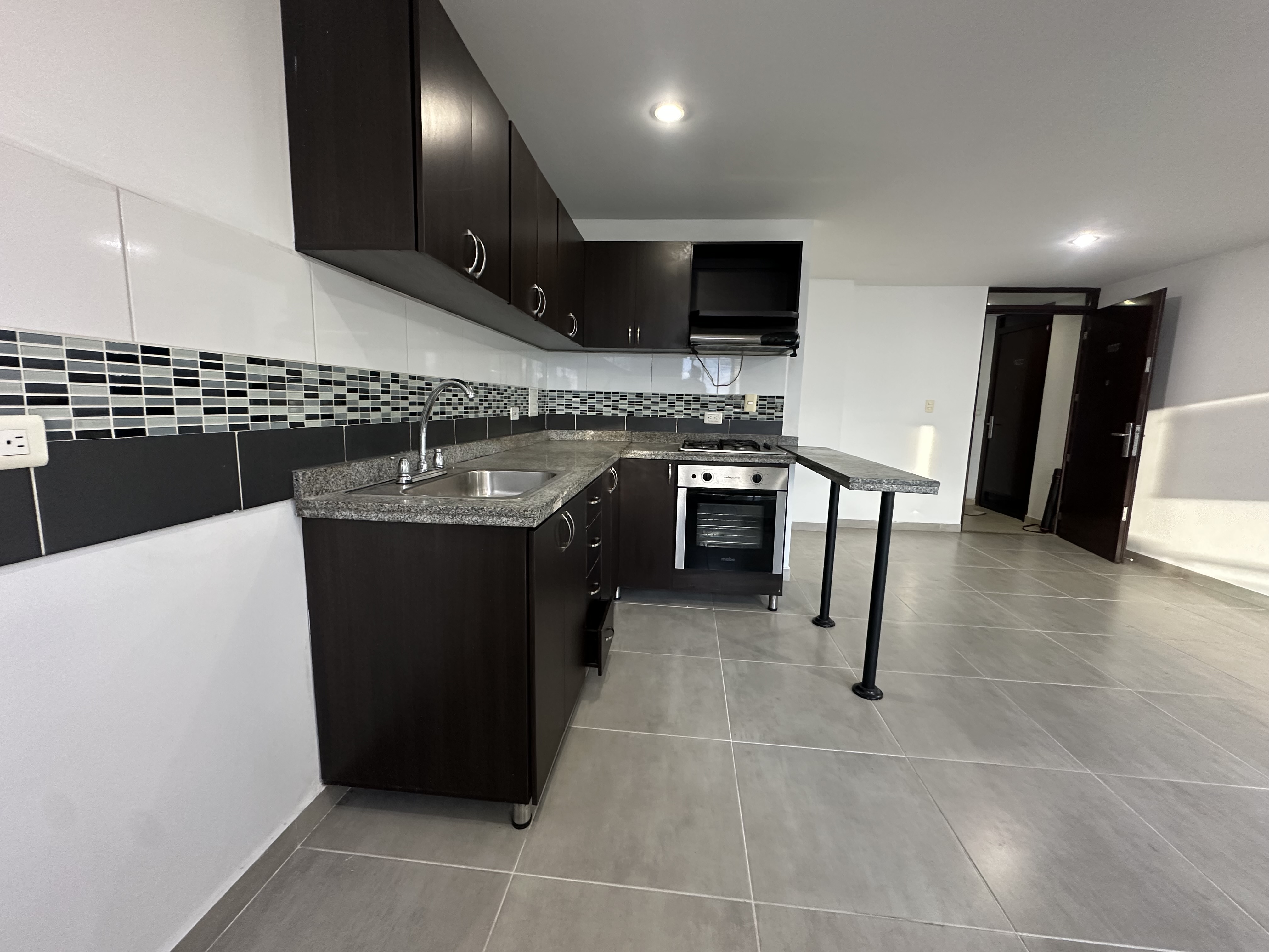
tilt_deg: -8.0
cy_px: 476
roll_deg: -2.6
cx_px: 634
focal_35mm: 14
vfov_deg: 85.7
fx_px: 513
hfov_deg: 102.1
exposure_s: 1/60
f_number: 2.2
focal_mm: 2.22
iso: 320
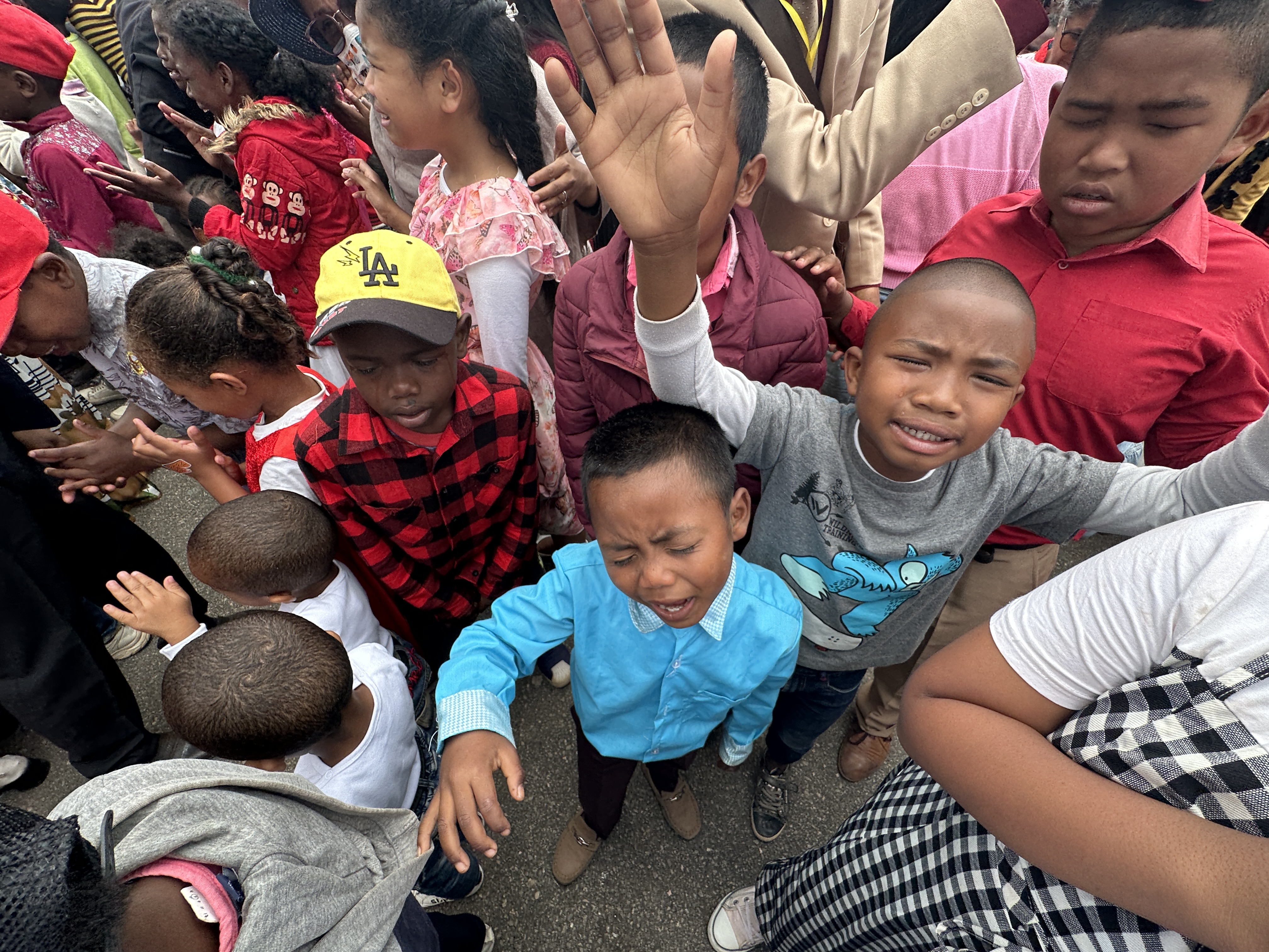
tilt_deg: -42.0
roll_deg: -0.8
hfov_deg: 102.1
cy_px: 476
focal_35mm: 14
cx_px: 634
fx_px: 513
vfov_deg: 85.7
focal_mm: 2.22
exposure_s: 1/406
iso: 40
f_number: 2.2
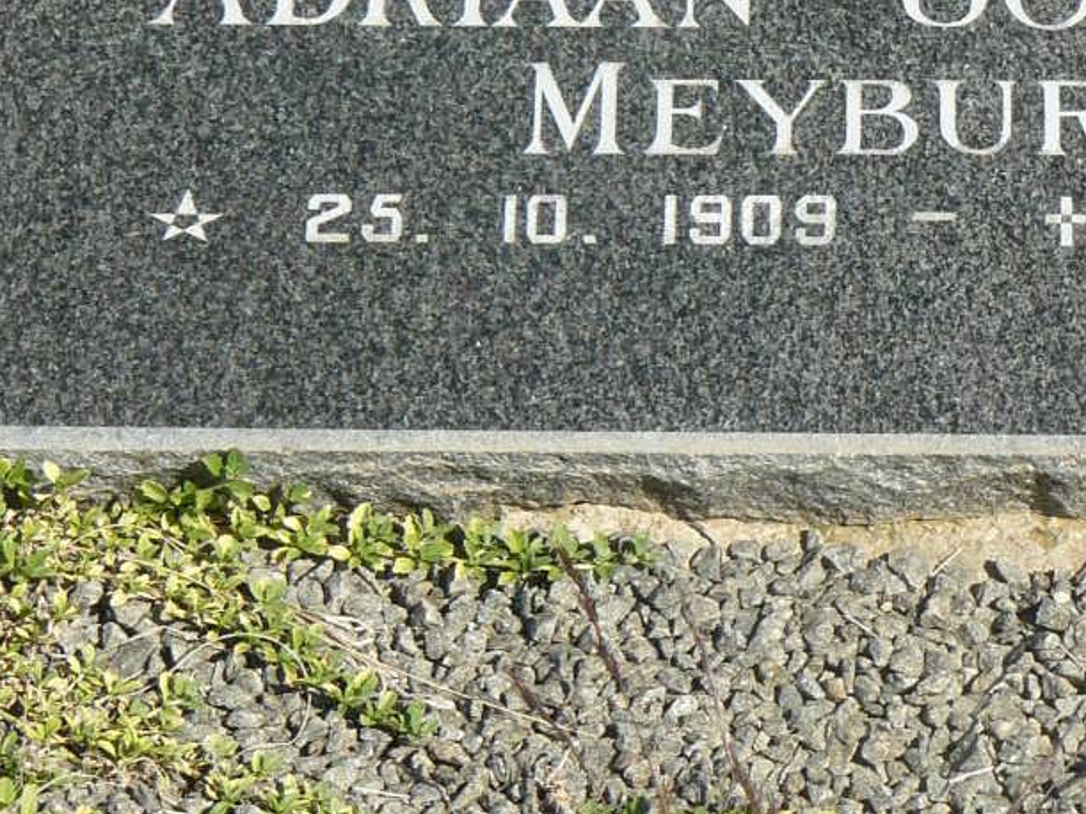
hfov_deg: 8.7
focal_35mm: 228
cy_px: 144
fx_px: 7152
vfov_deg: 6.5
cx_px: 935
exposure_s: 1/320
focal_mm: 16.2
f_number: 5.6
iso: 100
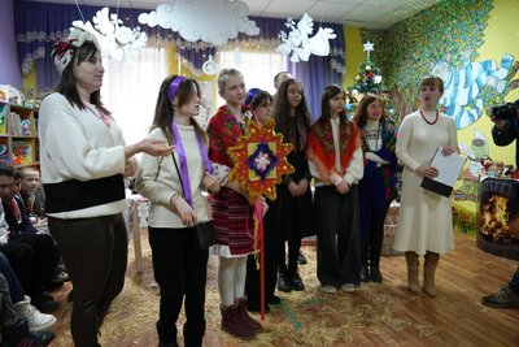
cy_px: 174
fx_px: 346
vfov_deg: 53.2
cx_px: 260
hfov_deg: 73.7
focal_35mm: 24
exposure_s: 1/160
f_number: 2.8
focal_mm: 24
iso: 5000
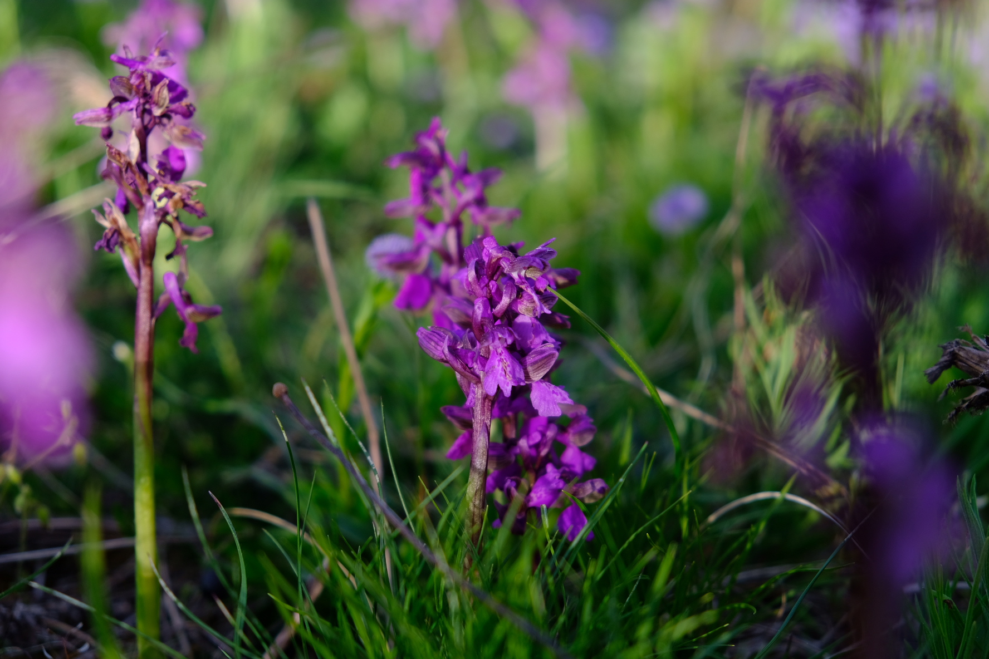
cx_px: 494
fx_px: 1840
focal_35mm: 67
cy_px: 330
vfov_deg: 20.3
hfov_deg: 30.1
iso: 200
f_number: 4
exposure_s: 1/280
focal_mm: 44.4
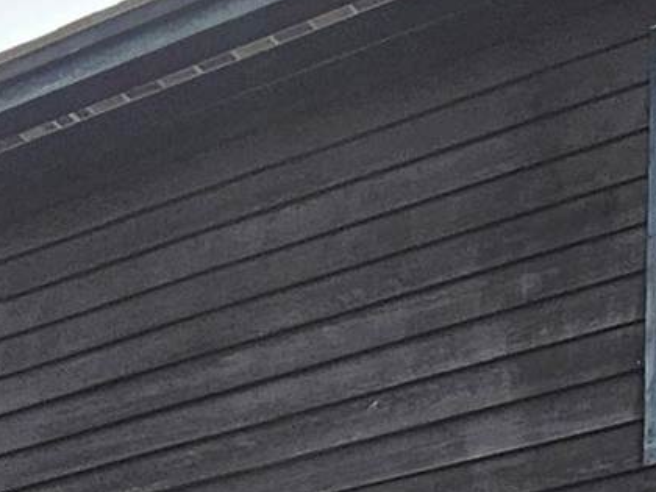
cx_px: 467
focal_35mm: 95
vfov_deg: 12.3
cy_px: 1185
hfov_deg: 20.5
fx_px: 1800
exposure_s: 1/2134
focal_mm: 2.2
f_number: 2.2
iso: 50
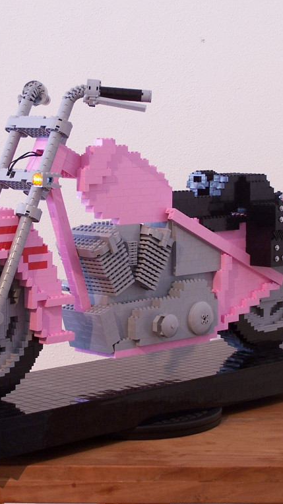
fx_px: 1308
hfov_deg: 12.4
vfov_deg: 21.8
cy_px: 252
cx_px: 138
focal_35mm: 98
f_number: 3.2
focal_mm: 11.1
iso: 80
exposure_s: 1/3
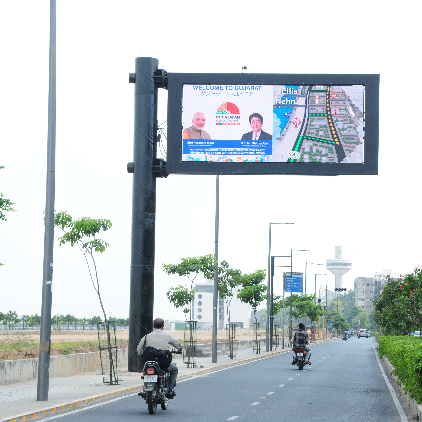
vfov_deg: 18.7
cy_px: 209
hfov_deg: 18.6
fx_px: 1283
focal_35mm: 93
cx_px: 280
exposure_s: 1/250
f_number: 9
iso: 400
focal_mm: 48
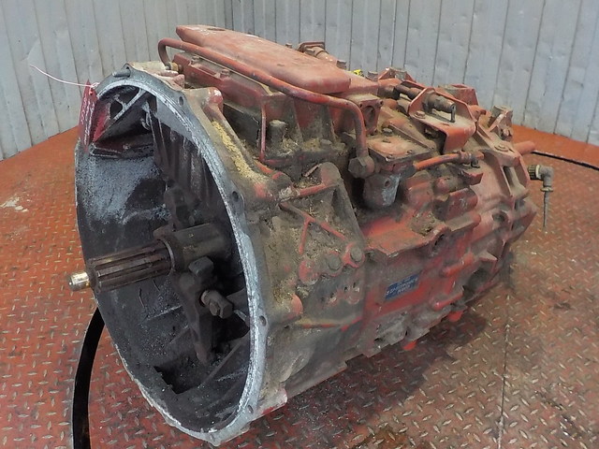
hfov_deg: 60.0
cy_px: 224
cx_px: 300
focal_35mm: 30
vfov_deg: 46.8
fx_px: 519
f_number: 3.3
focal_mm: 4.1
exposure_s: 1/50
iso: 800
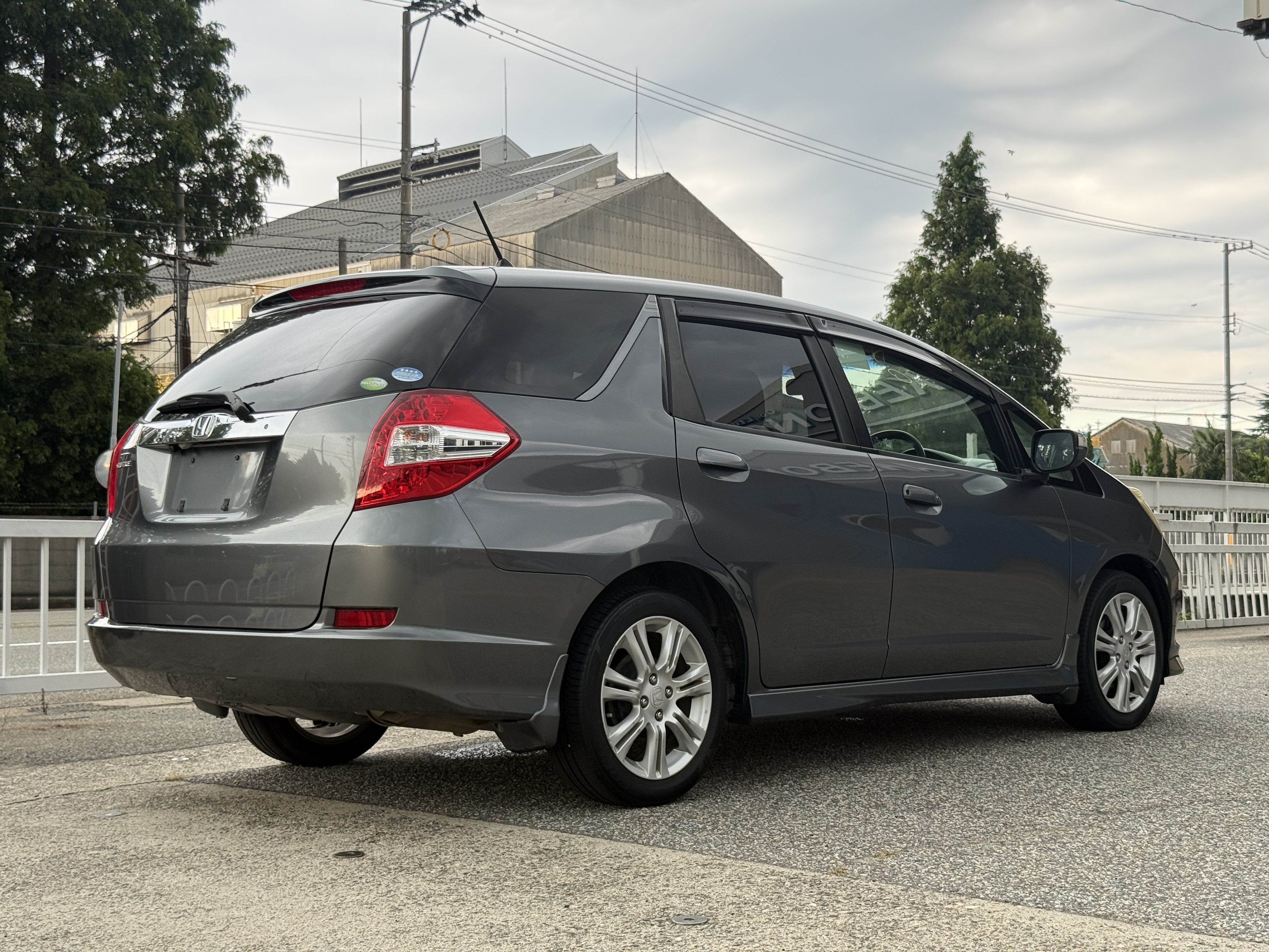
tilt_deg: +2.9
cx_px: 634
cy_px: 476
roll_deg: -0.3
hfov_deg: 39.7
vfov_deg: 30.3
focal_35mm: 48
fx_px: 1760
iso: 50
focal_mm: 6.76
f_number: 1.78
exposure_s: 1/206
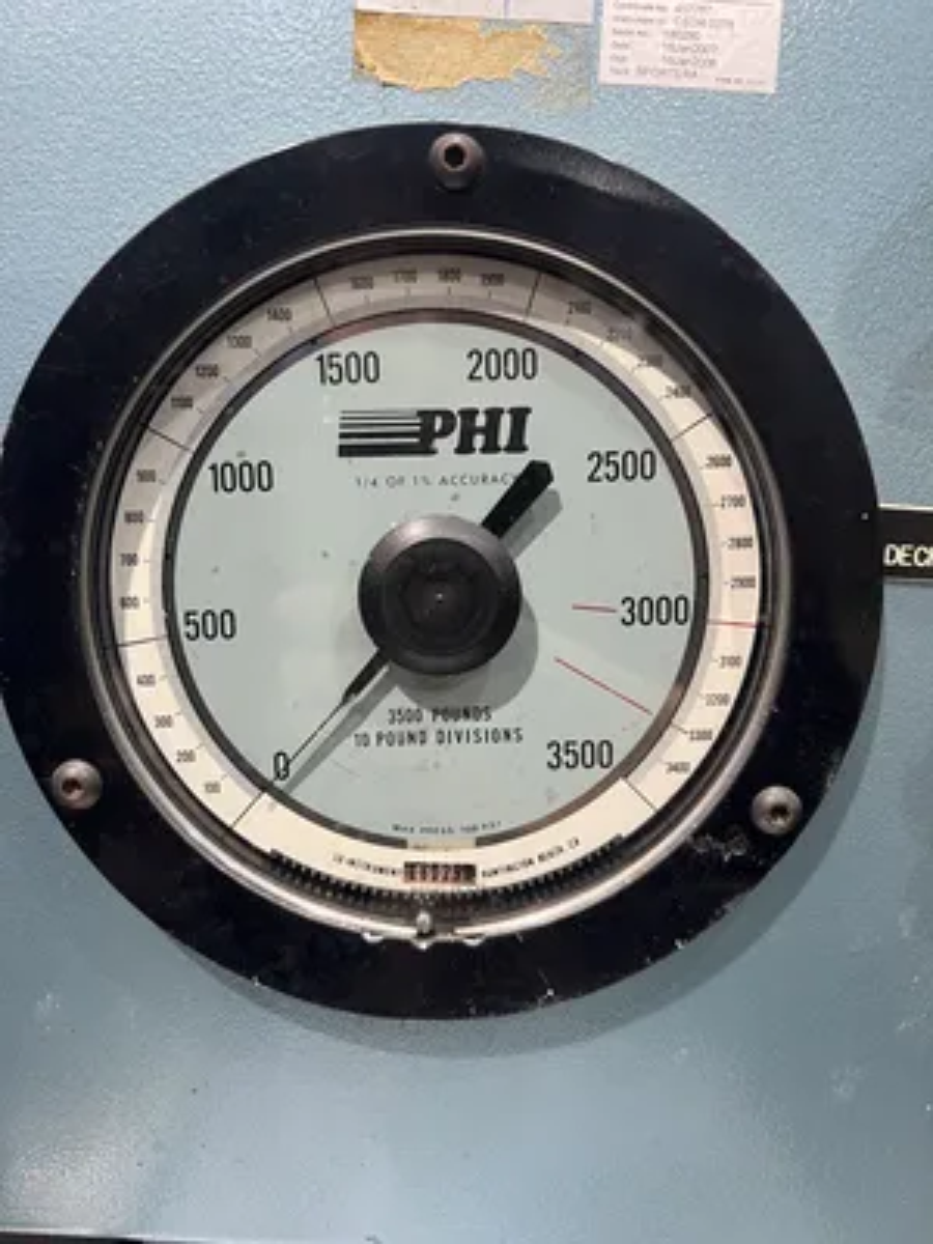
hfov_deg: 53.1
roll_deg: -2.5
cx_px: 466
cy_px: 622
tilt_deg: -6.4
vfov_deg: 67.3
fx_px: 934
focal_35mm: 26
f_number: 1.5
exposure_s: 1/60
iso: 200
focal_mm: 5.7
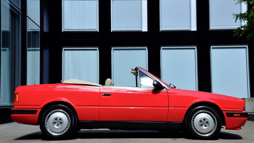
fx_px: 370
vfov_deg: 21.8
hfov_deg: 37.8
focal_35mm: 55
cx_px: 127
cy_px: 67
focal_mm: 52
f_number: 8
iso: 160
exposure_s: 1/200
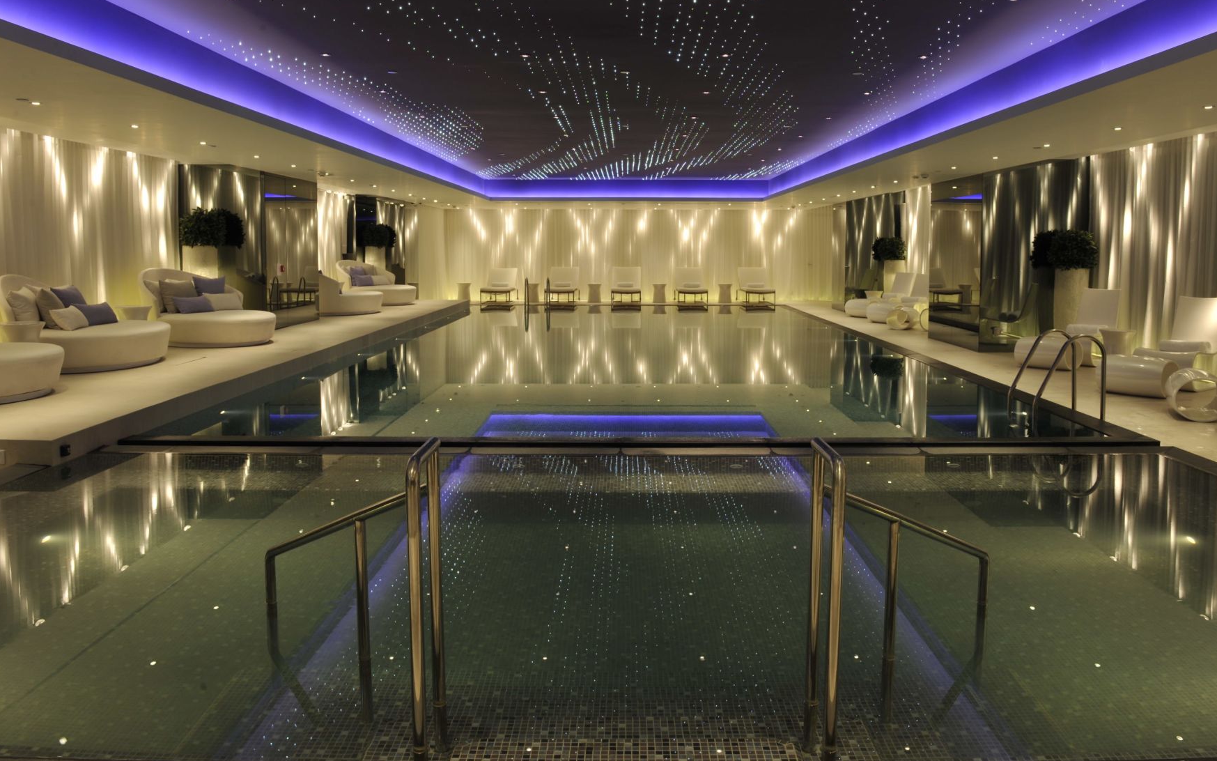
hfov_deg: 66.5
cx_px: 626
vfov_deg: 44.3
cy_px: 304
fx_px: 929
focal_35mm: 28
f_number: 11
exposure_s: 1/1.3
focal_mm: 24
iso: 200
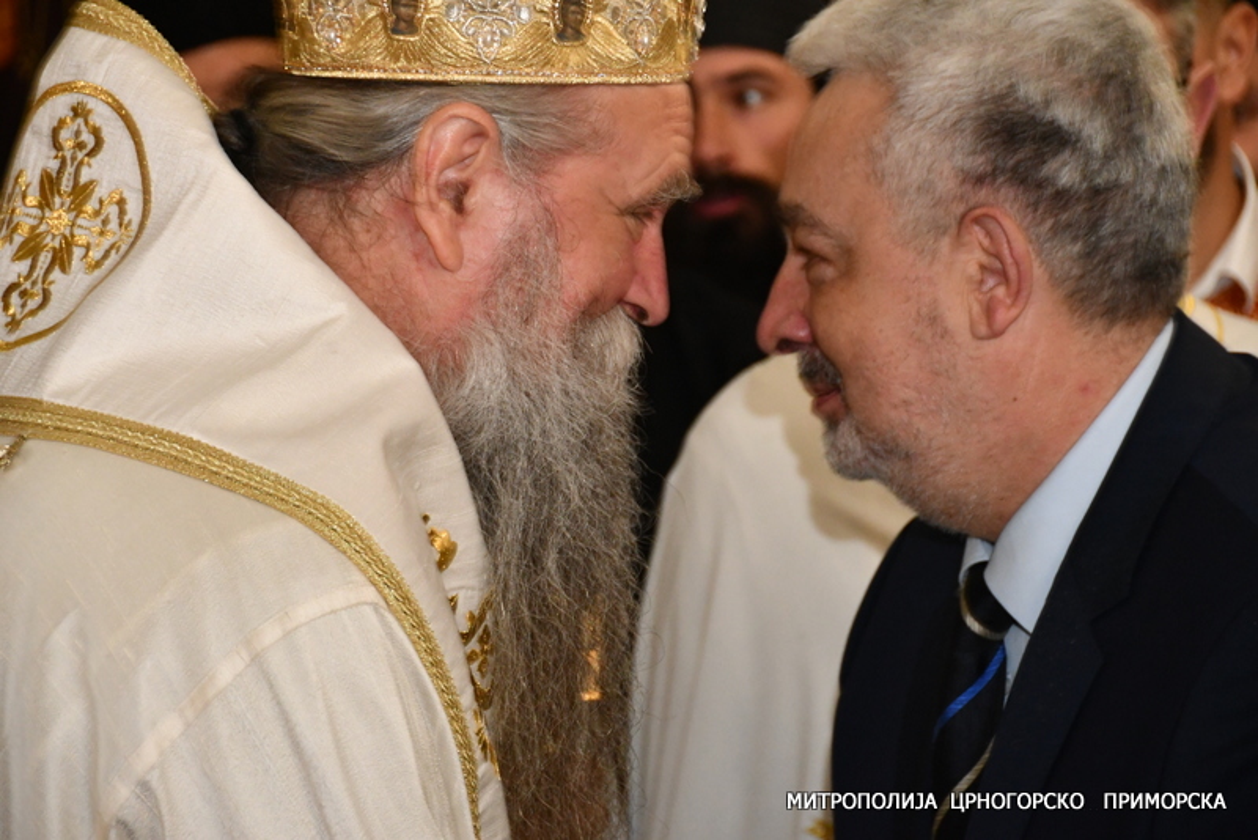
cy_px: 420
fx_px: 6816
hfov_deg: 10.5
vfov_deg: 7.0
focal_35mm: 195
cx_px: 629
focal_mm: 130
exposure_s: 1/60
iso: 2800
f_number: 5.6
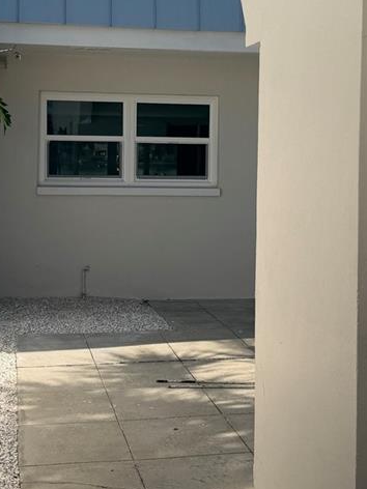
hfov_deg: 24.0
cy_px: 155
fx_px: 862
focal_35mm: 61
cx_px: 176
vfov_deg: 31.4
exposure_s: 1/7353
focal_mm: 6.76
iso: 80
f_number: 1.78
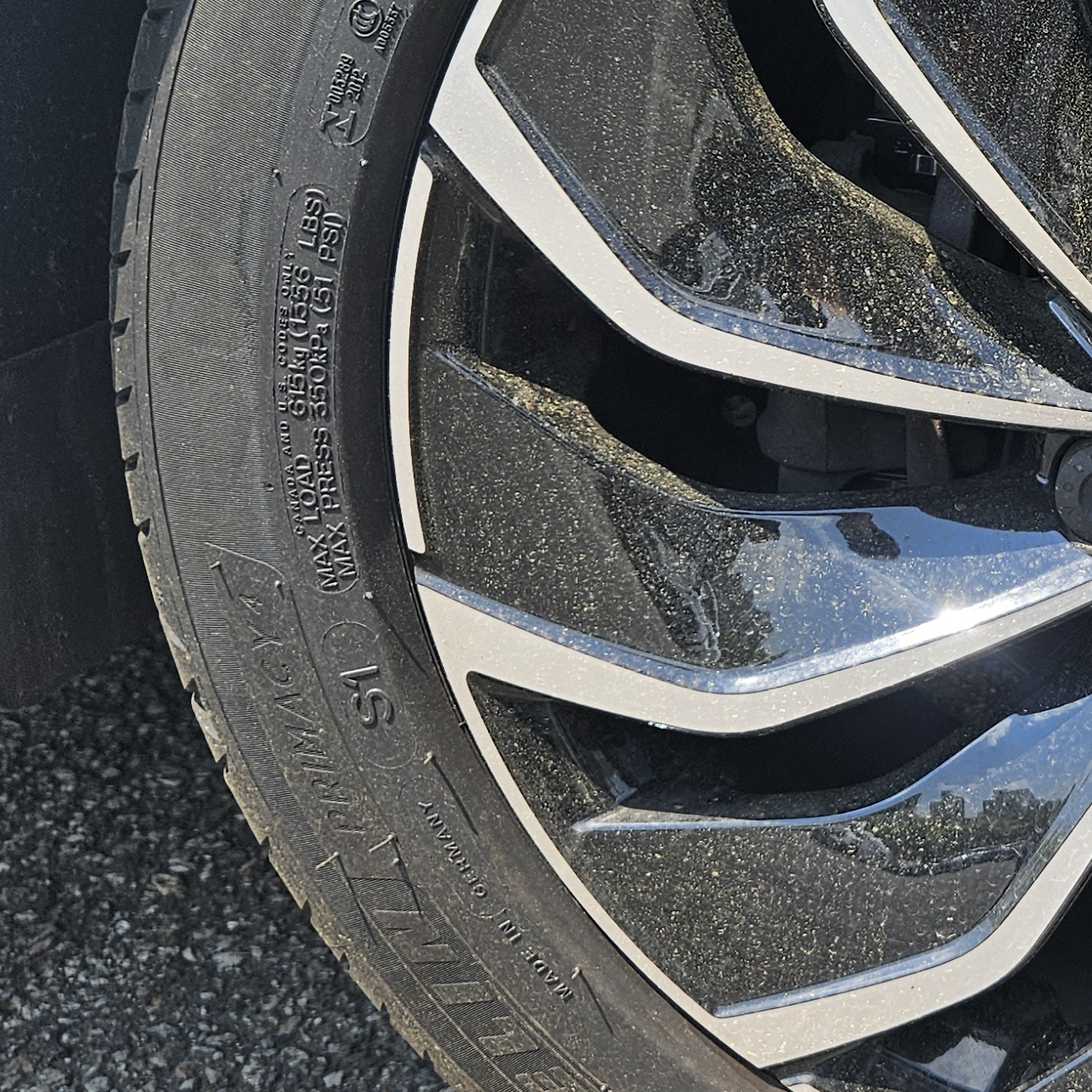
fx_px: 2248
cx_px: 1332
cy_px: 327
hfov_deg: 24.5
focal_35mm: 63
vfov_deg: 27.1
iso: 25
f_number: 1.8
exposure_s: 1/705
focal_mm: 5.4
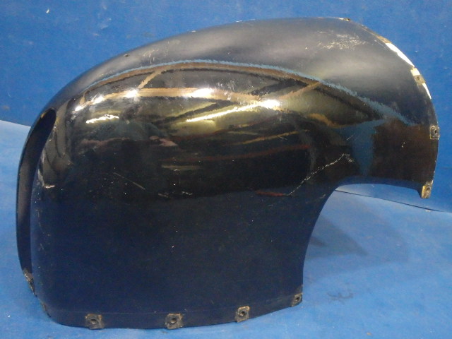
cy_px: 170
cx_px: 226
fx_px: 366
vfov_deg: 49.7
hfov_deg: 63.4
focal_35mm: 28
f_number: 3.9
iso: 2000
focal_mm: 5
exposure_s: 1/30
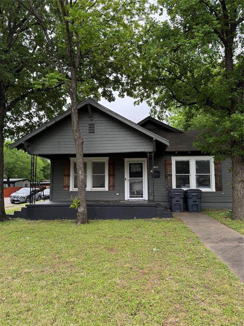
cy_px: 163
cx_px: 122
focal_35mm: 24
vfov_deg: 71.6
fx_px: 226
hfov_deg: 56.8
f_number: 1.78
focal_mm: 6.76
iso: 64
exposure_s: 1/196
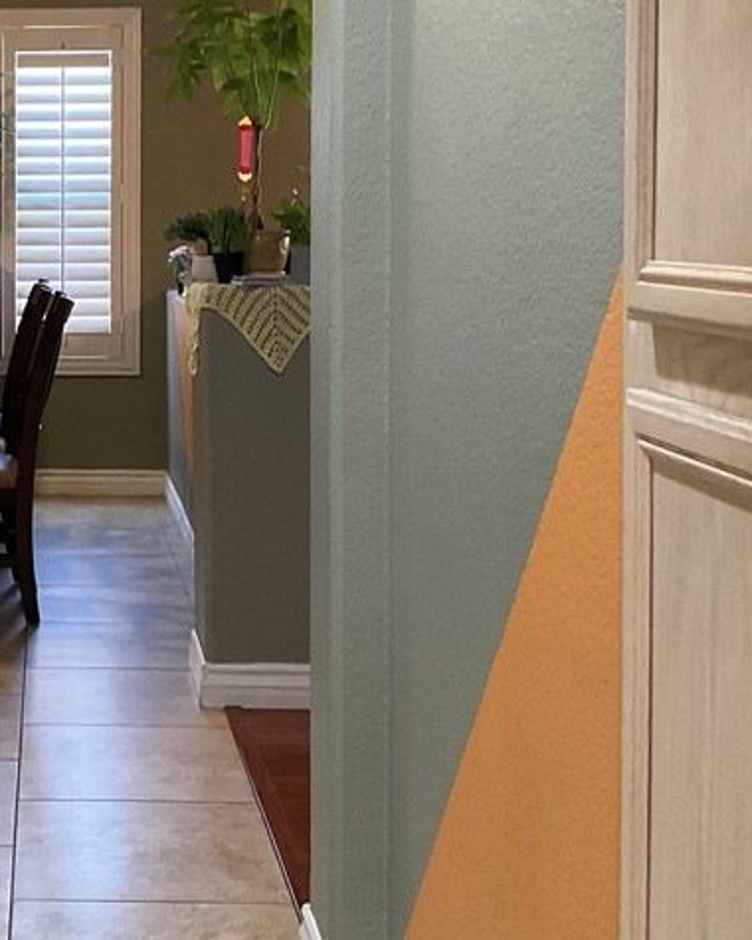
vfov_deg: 30.5
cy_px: 255
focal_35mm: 61
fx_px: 1697
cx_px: 4
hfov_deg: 23.9
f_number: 1.8
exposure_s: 1/60
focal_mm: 3
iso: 250
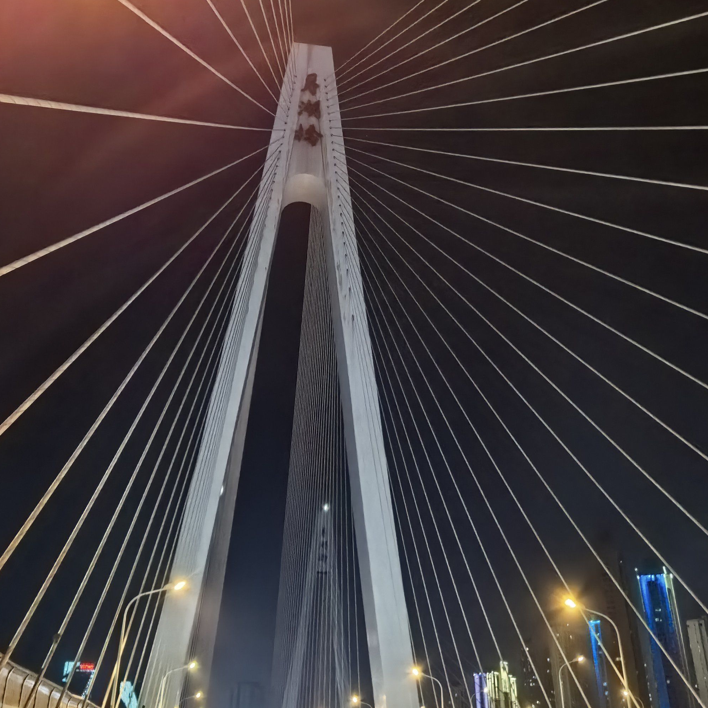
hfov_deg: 47.2
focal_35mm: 35
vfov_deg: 47.1
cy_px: 309
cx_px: 353
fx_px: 810
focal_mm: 5.75
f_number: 1.4
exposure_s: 1/100
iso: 1000
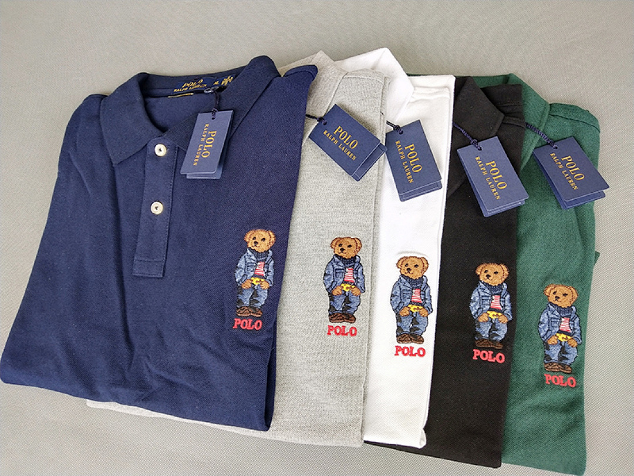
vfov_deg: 46.8
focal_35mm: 30
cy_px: 238
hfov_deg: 60.0
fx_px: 549
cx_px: 317
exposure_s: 1/100
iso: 88
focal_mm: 3.95
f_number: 1.8
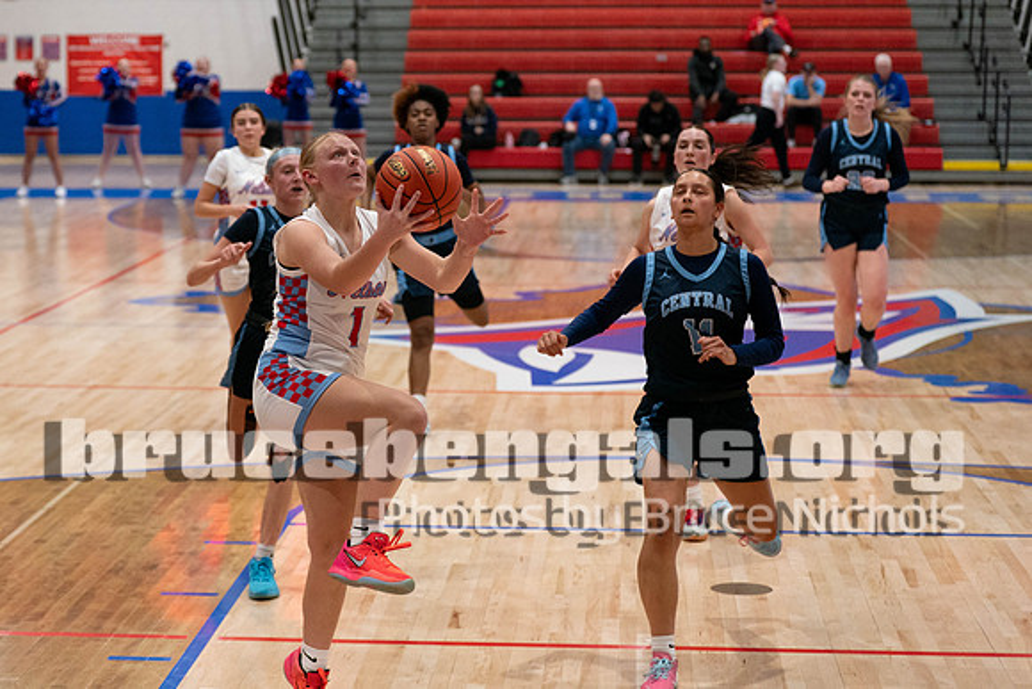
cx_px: 376
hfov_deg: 22.8
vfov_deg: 15.3
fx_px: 2552
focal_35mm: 89
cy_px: 251
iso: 3200
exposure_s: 1/1000
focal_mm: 70
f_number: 2.8
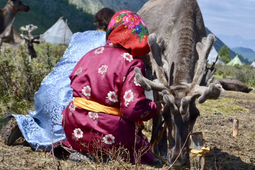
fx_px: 571
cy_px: 82
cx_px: 134
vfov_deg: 16.9
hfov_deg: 25.2
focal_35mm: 81
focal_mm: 45
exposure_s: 1/250
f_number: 8
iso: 100
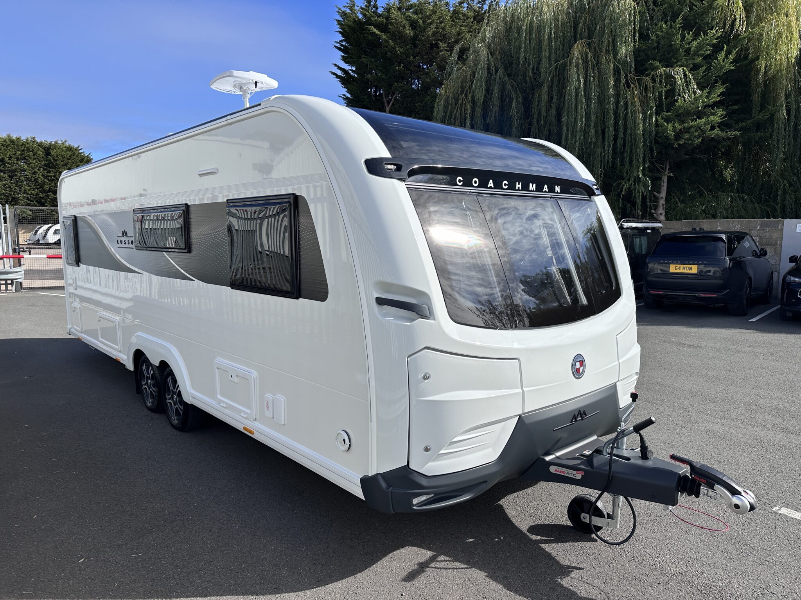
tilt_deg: -5.7
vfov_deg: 56.8
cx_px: 400
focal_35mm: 24
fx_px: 555
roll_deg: +0.3
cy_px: 300
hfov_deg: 71.6
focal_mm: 6.86
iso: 80
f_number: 1.78
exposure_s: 1/5525
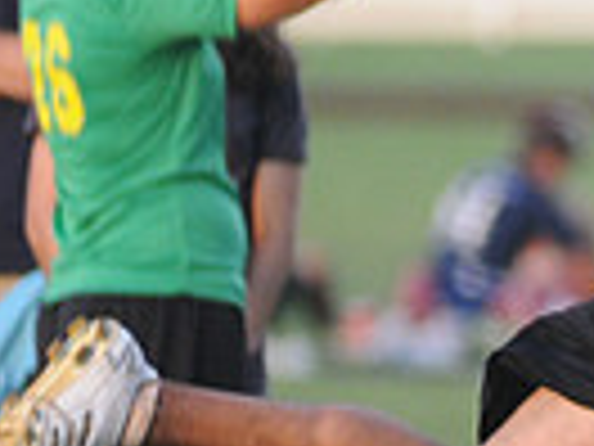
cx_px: 1138
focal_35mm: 1265
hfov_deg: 1.6
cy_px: 453
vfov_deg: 1.2
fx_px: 21707
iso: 640
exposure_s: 1/1000
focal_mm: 200
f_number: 2.8
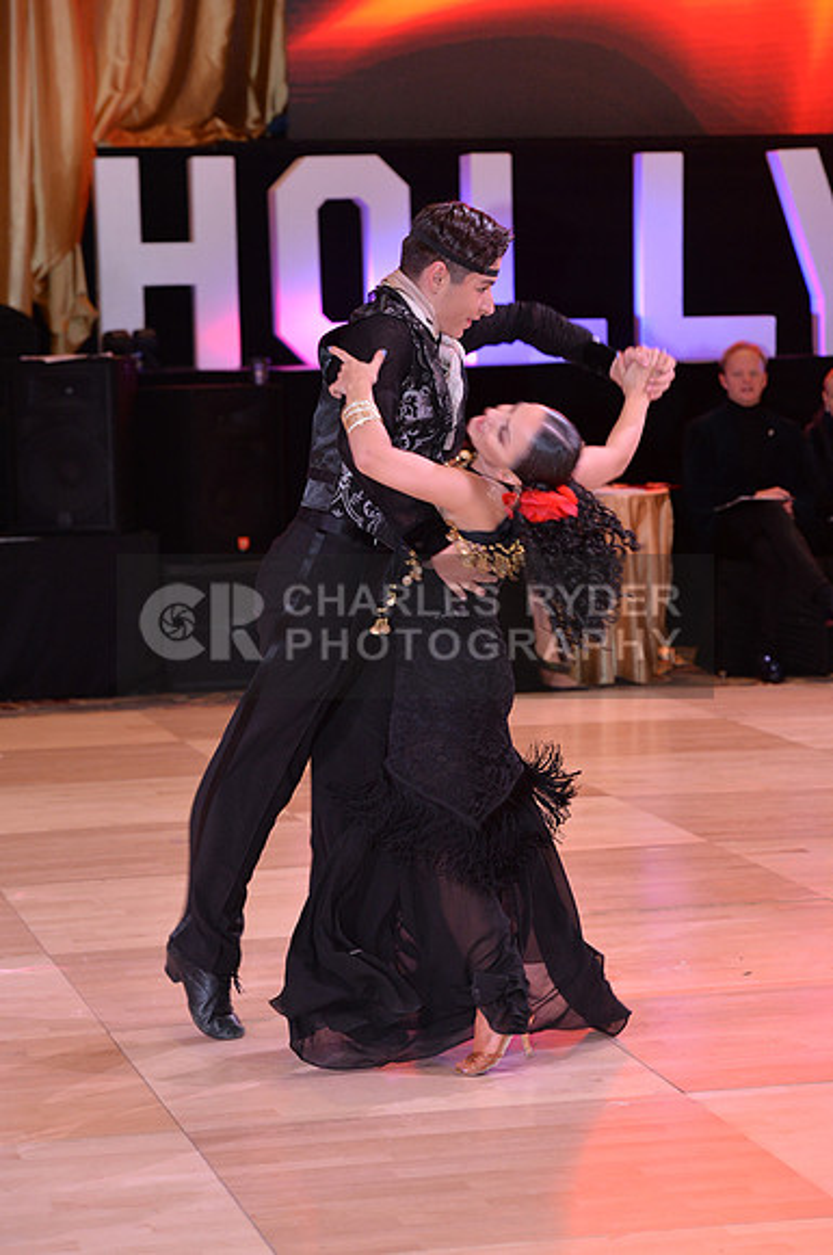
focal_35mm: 122
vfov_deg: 16.8
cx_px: 416
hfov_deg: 11.2
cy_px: 628
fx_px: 4247
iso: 1600
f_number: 5.6
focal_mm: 122
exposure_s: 1/250
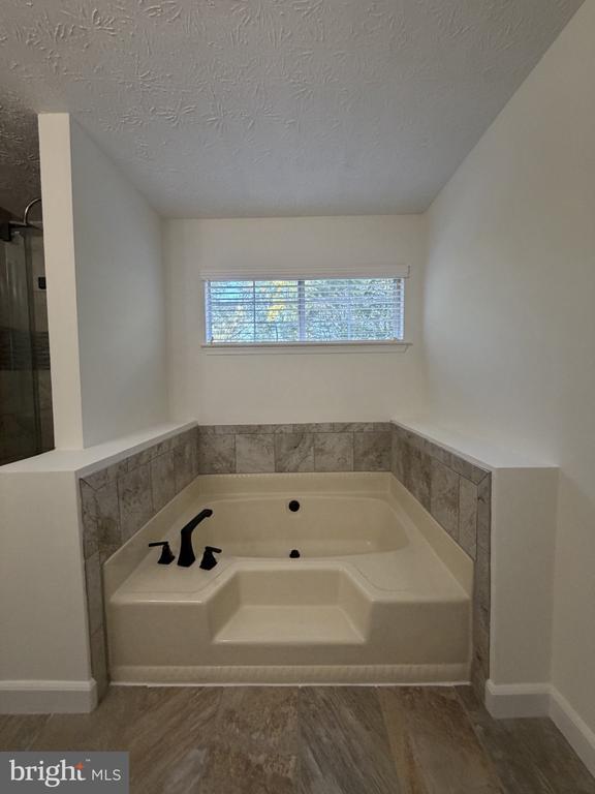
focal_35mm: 14
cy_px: 397
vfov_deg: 102.1
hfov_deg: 85.7
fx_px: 321
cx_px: 298
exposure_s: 1/120
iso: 320
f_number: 2.2
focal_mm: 2.22
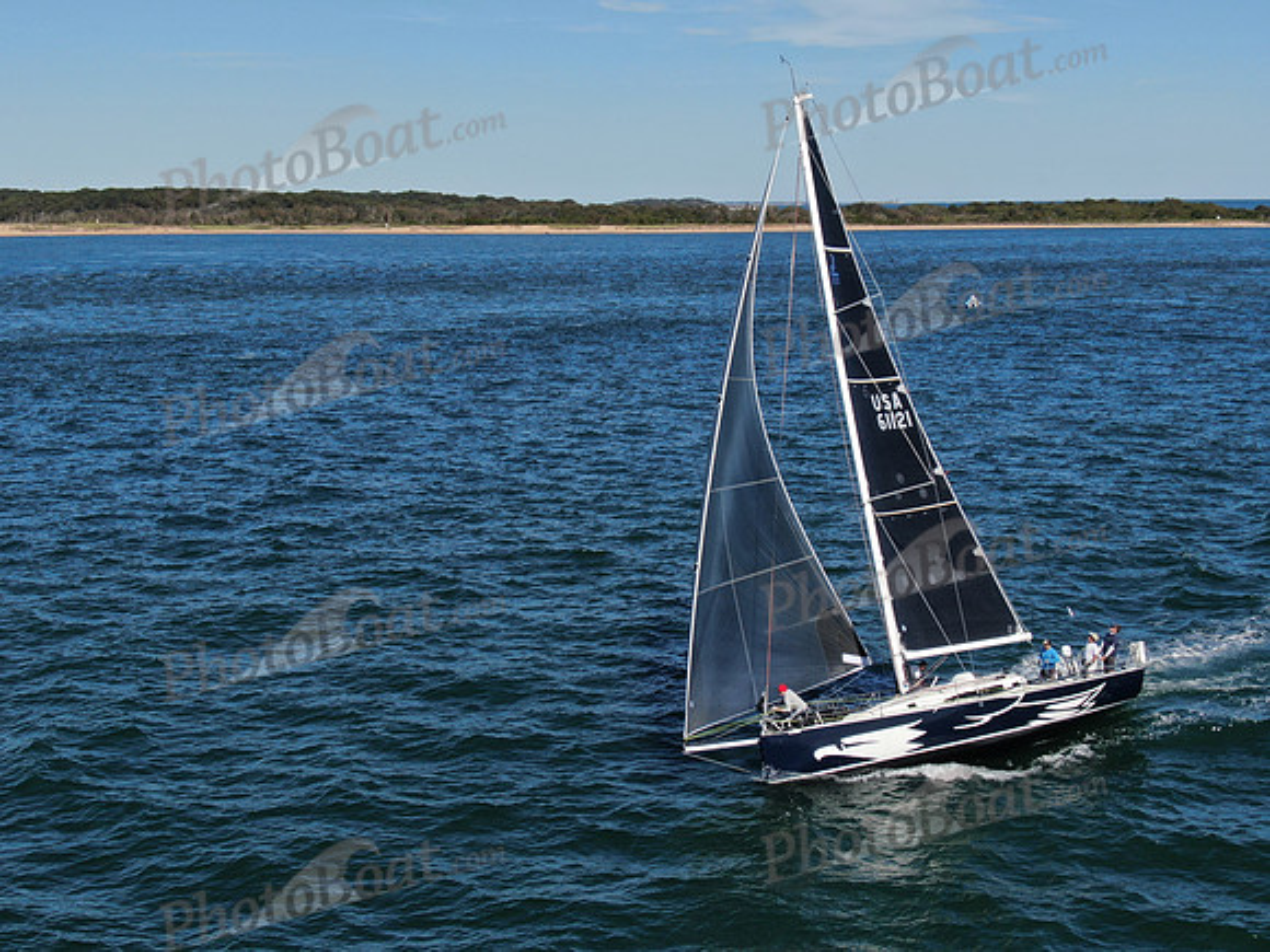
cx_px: 635
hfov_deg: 39.7
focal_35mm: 48
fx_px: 1761
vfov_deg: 30.3
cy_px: 476
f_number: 3.8
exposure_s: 1/1250
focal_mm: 8.6
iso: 100
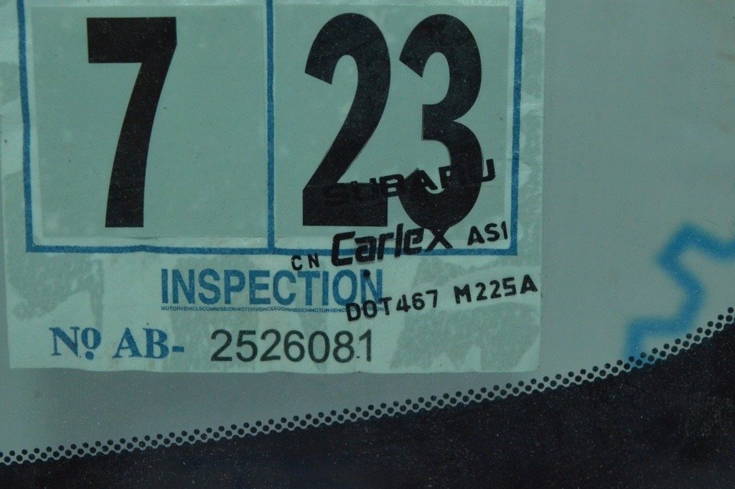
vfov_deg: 17.5
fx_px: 1591
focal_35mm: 78
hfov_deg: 26.0
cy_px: 244
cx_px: 368
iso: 4000
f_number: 16
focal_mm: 52
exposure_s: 1/80
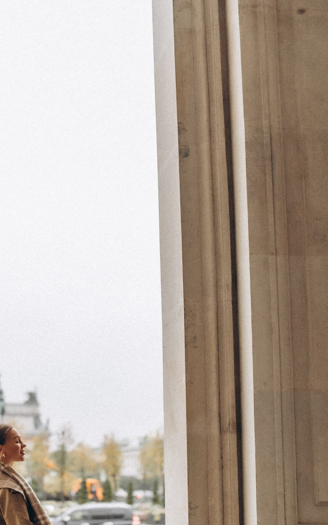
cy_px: 312
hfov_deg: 19.0
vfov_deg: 30.6
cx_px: 14
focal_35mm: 67
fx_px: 958
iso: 800
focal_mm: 35
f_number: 1.4
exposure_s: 1/3200
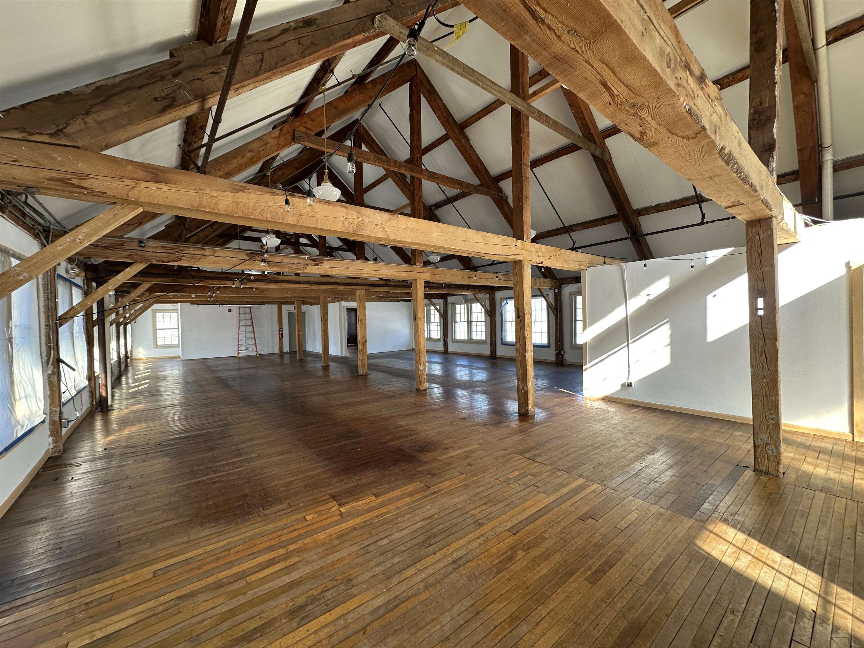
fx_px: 349
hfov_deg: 102.1
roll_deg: +1.8
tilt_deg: -0.3
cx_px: 432
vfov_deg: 85.7
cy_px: 324
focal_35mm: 14
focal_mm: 2.22
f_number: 2.2
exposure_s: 1/99
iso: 80
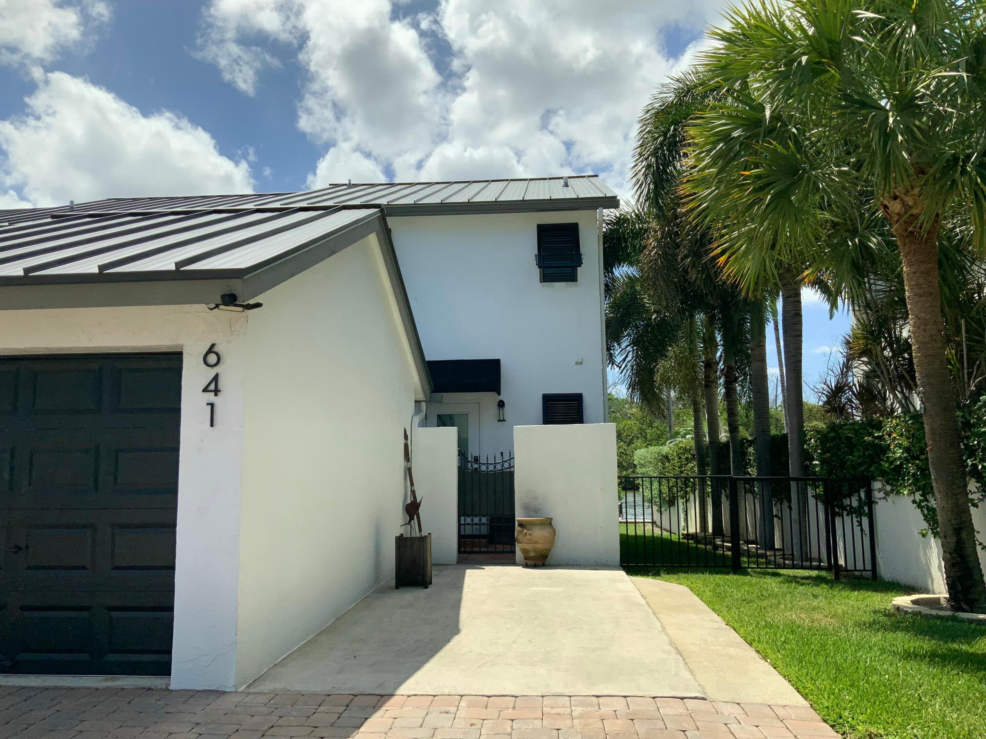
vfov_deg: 48.2
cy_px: 370
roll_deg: +1.0
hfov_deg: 61.7
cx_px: 493
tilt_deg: +6.5
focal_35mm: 29
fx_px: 826
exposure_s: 1/3322
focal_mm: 3
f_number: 1.8
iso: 16
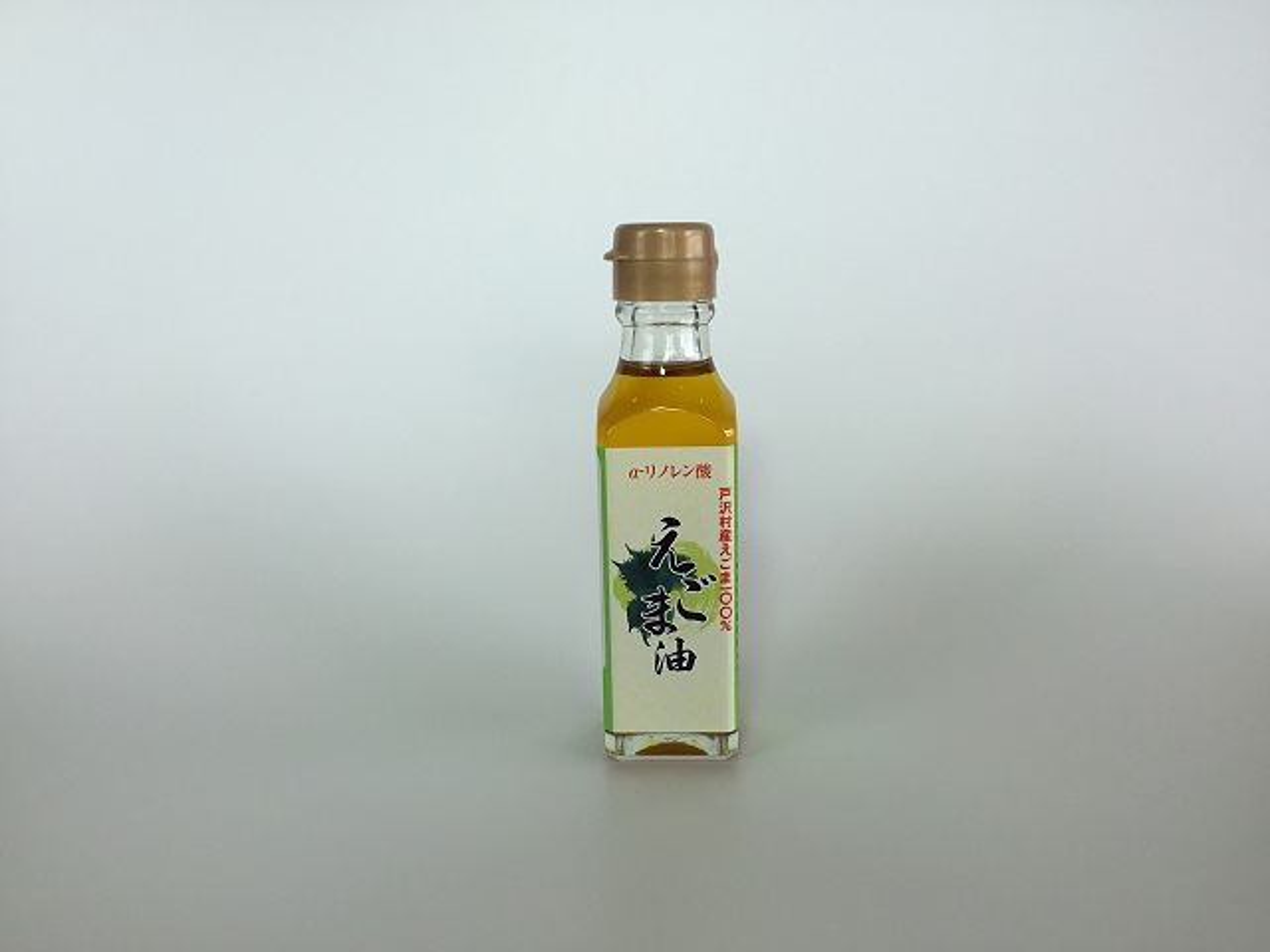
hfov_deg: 58.4
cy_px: 476
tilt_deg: -13.3
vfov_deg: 45.4
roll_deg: -0.2
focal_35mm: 31
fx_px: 1137
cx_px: 635
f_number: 2.4
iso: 25
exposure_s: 1/344
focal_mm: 3.3
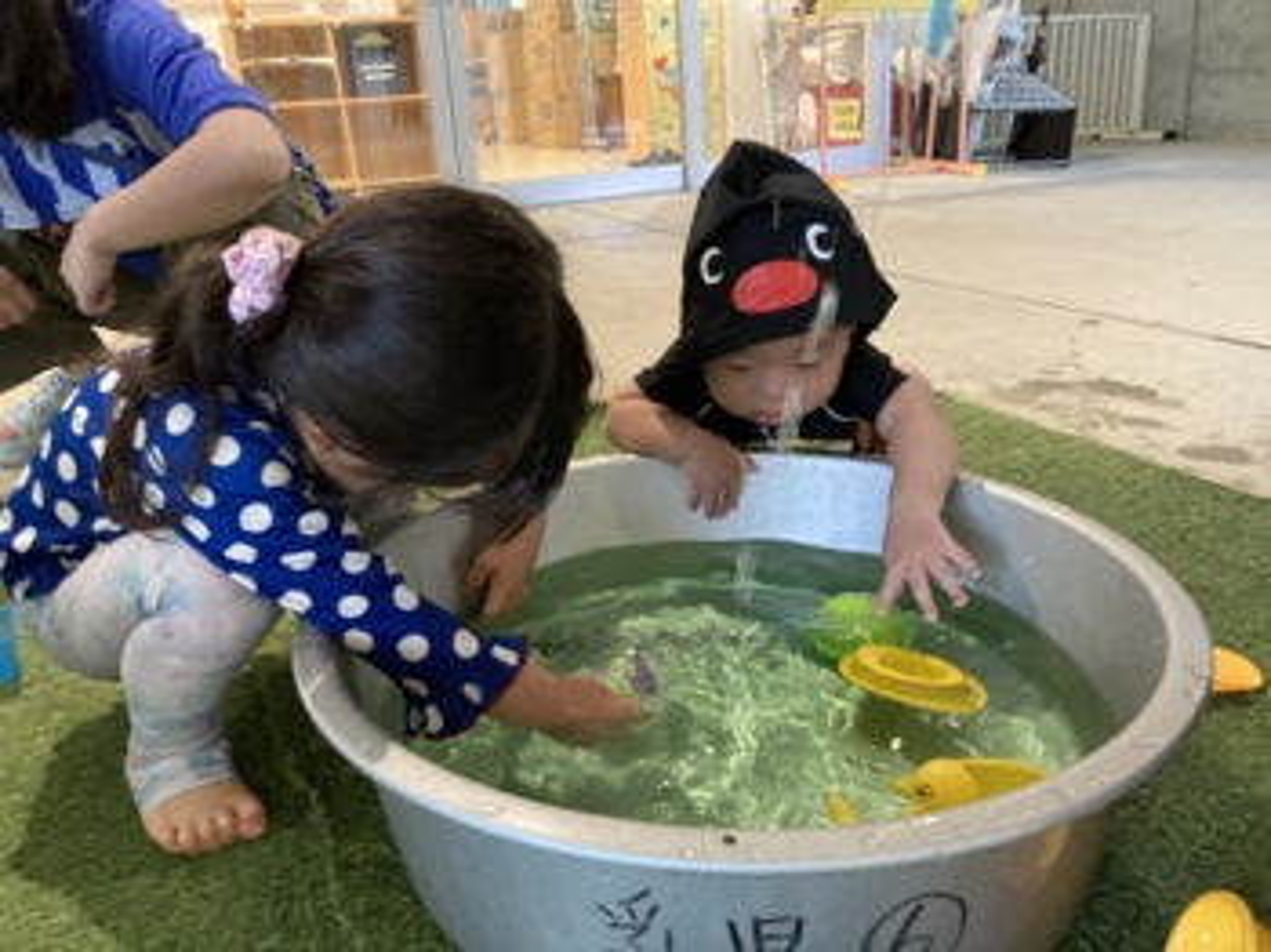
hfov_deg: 63.5
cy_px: 476
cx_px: 636
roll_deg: +2.0
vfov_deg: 49.7
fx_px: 1027
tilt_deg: -16.1
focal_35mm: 28
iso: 320
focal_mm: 3.99
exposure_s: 1/60
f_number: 1.8
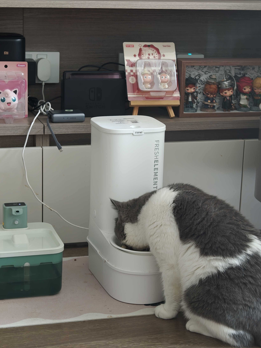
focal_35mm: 85
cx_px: 138
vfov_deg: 23.0
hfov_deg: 17.4
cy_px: 202
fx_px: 854
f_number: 2.1
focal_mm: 16.53
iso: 800
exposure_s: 1/14
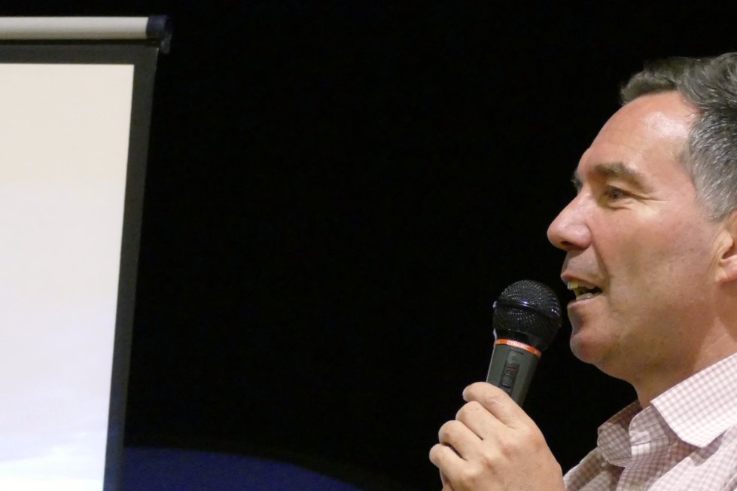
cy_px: 406
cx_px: 650
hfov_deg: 7.6
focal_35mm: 272
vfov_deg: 5.0
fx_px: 5566
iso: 3200
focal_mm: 47.46
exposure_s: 1/125
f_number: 3.9
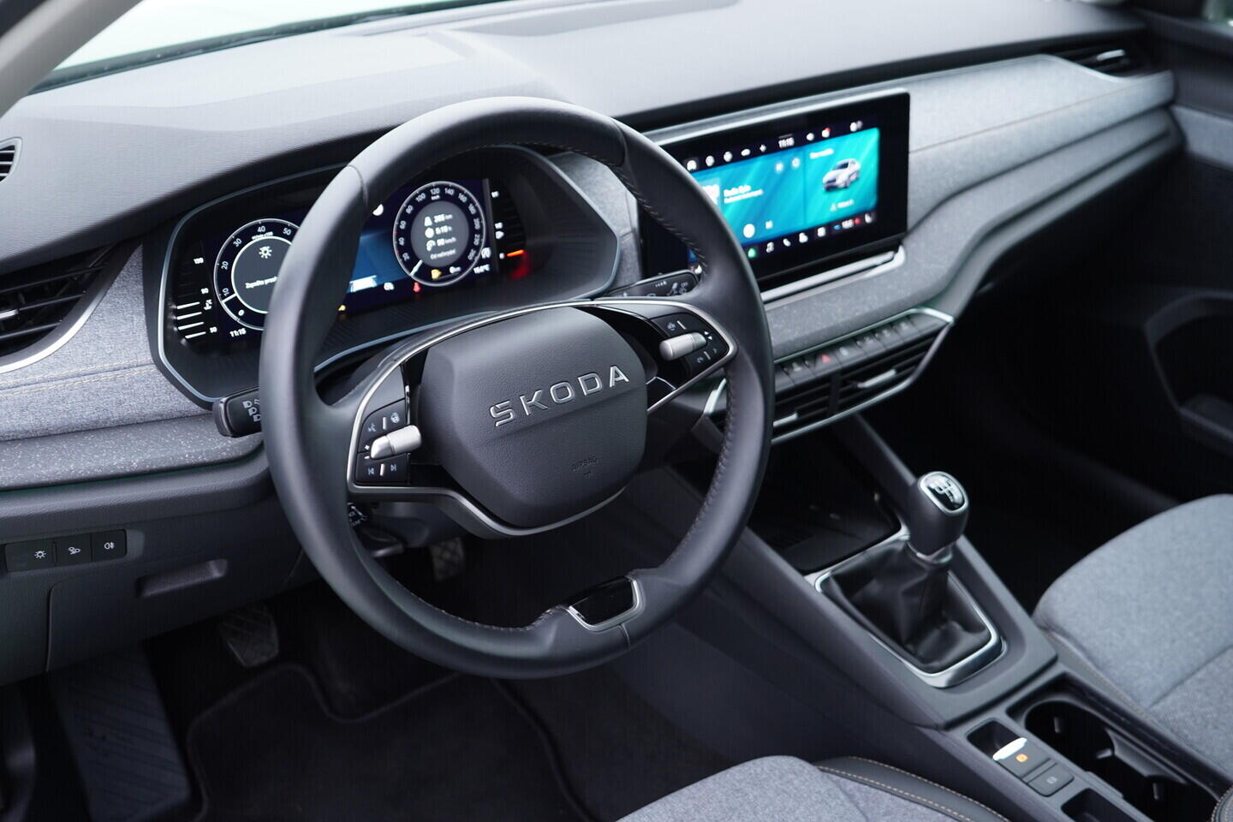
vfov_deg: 36.9
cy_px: 411
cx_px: 616
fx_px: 1233
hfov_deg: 53.1
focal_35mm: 36
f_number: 2.8
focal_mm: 24
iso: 320
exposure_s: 1/40
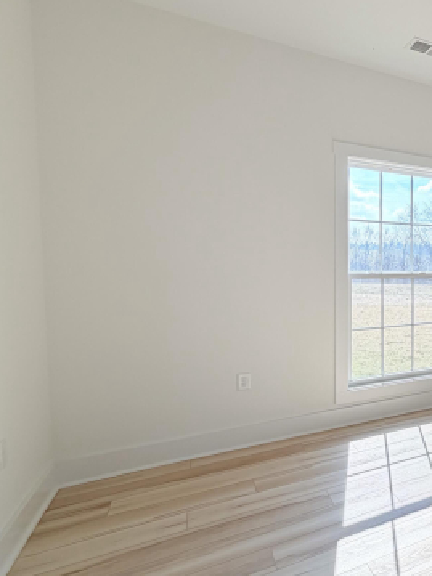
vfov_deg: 67.3
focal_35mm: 26
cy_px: 284
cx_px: 515
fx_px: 433
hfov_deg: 39.1
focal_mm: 2.22
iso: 50
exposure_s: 1/261
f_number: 2.2
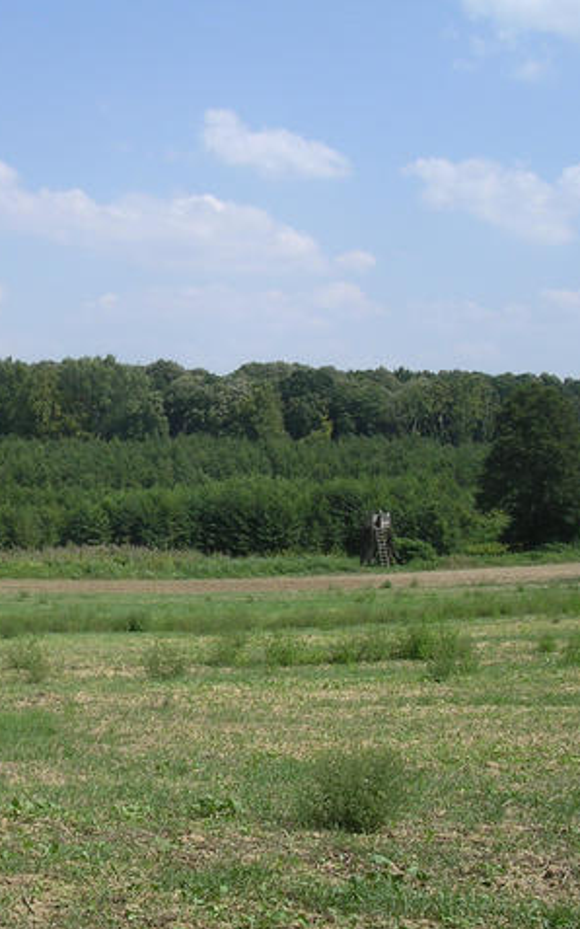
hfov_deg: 23.5
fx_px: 1366
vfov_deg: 37.5
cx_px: 80
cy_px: 464
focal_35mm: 54
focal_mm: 5.8
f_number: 5.6
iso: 100
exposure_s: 1/318
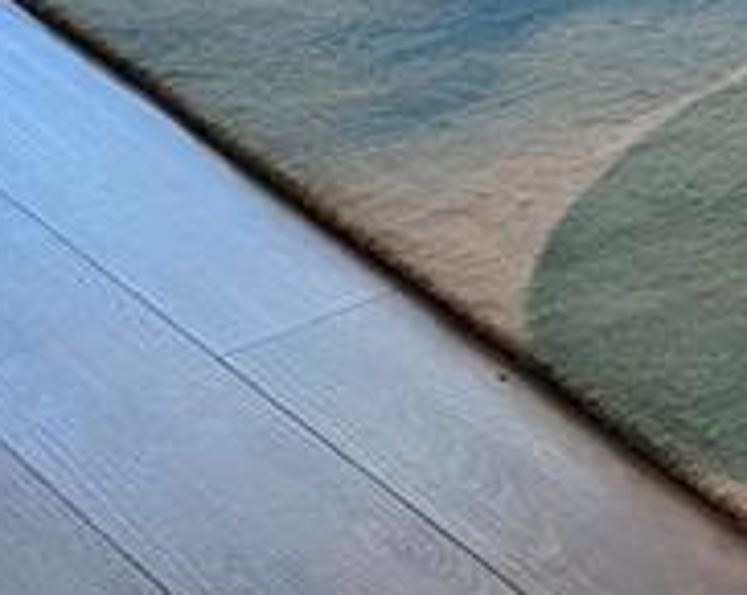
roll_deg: +0.4
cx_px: 1551
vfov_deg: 9.7
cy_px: -763
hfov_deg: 11.9
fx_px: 3156
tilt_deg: -10.0
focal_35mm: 143
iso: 80
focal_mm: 4.25
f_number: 1.8
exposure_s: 1/60
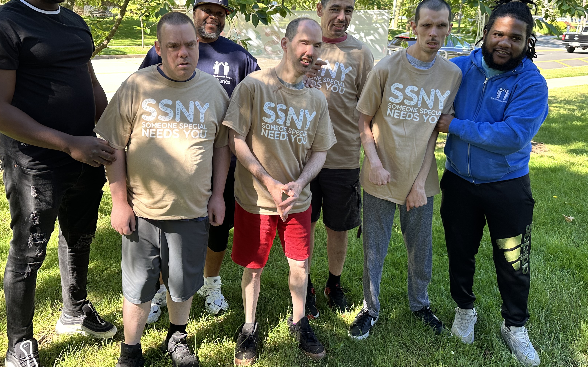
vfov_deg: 38.6
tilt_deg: -9.2
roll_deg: -2.1
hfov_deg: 59.5
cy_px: 99
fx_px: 513
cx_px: 262
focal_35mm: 32
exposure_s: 1/337
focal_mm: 6.86
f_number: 1.78
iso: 80
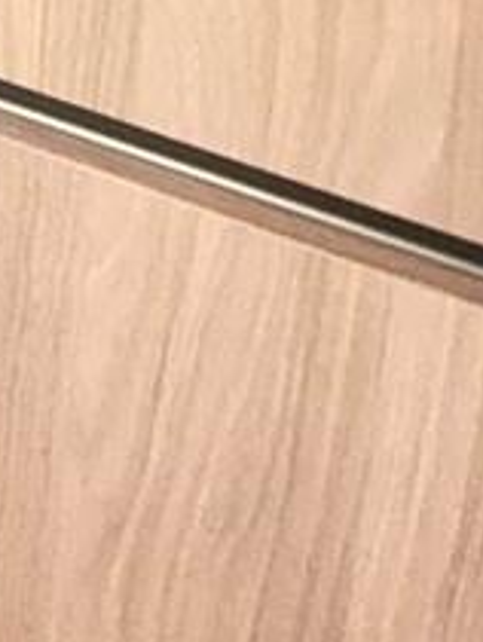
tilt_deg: -7.2
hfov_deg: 14.7
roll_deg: -3.4
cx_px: -529
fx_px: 1485
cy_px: -767
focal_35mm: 80
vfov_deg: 16.2
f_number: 2.2
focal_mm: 2.22
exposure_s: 1/60
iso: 500
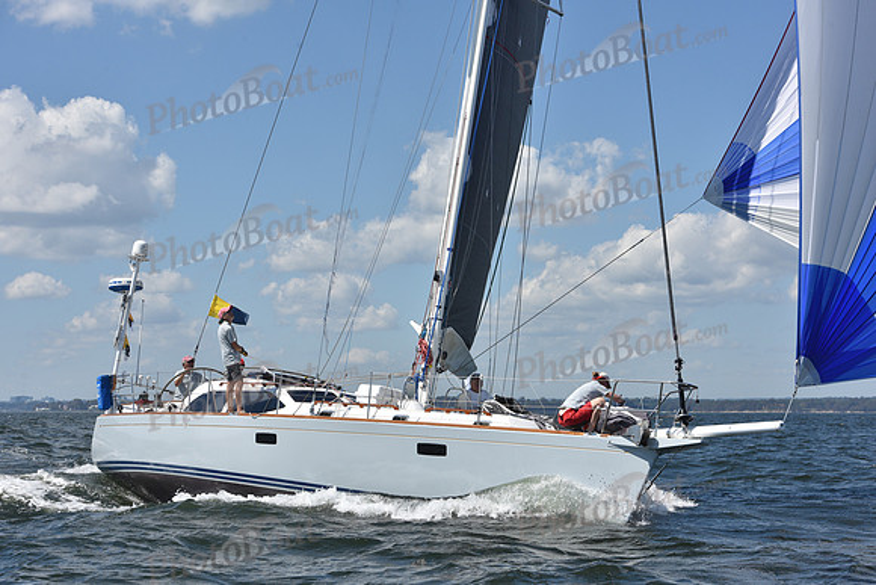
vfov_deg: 19.5
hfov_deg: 28.8
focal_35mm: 70
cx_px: 438
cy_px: 292
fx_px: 1704
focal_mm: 70
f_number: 9
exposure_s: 1/1250
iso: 320
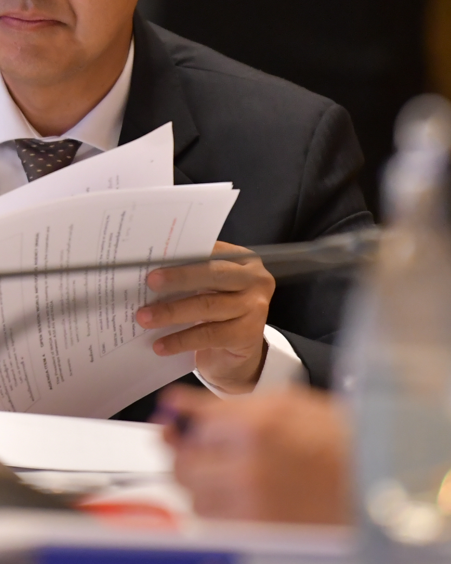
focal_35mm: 731
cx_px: -80
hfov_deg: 2.1
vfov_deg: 2.6
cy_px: 116
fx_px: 12195
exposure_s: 1/160
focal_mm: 200
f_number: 2.8
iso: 2000
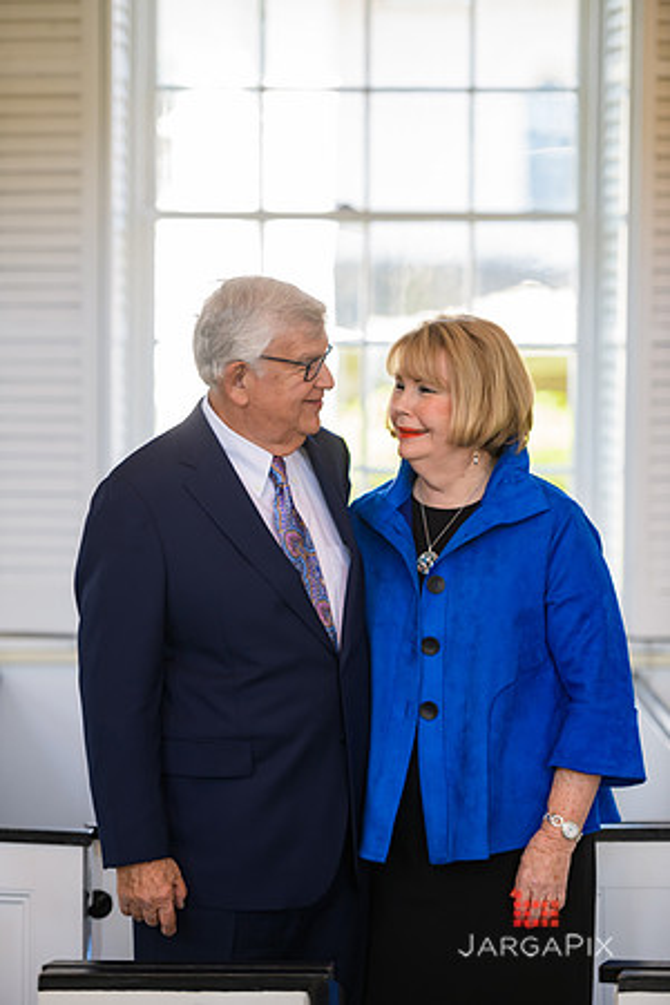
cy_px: 502
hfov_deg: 10.2
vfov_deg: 15.2
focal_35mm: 135
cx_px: 335
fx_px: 3768
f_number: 3.2
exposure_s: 1/125
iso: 400
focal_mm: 135
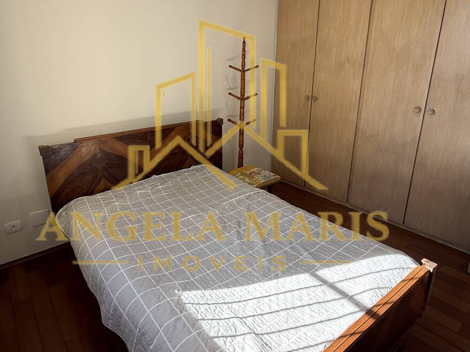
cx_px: 214
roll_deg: +1.1
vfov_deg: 58.6
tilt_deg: -14.5
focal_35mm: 23
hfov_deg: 73.8
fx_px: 312
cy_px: 151
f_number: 2.2
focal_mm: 2.22
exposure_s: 1/99
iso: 64
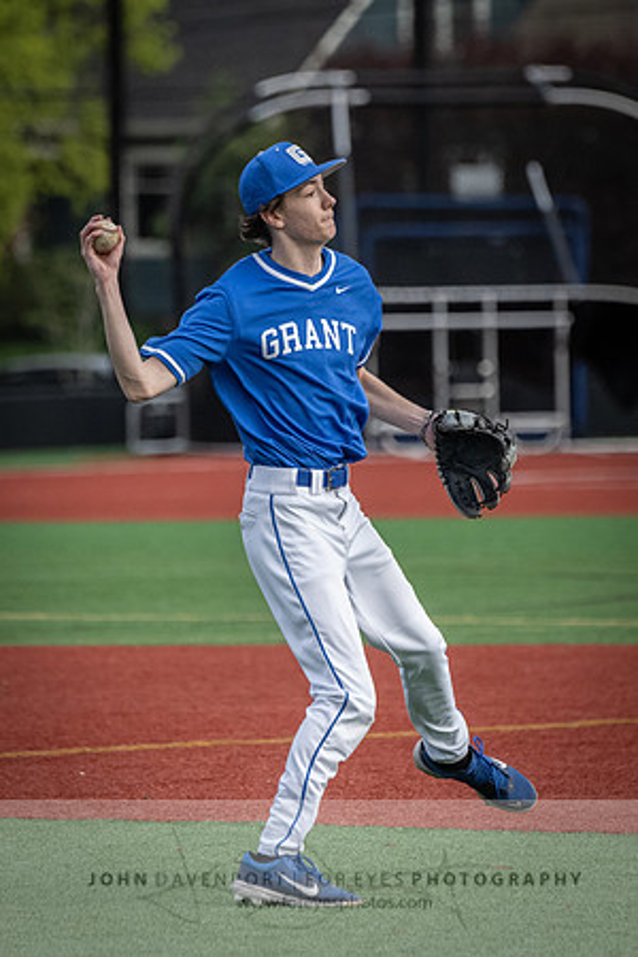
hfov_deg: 3.3
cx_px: 287
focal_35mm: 422
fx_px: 11213
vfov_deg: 4.9
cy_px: 478
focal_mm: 280
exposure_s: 1/2000
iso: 2500
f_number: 5.6
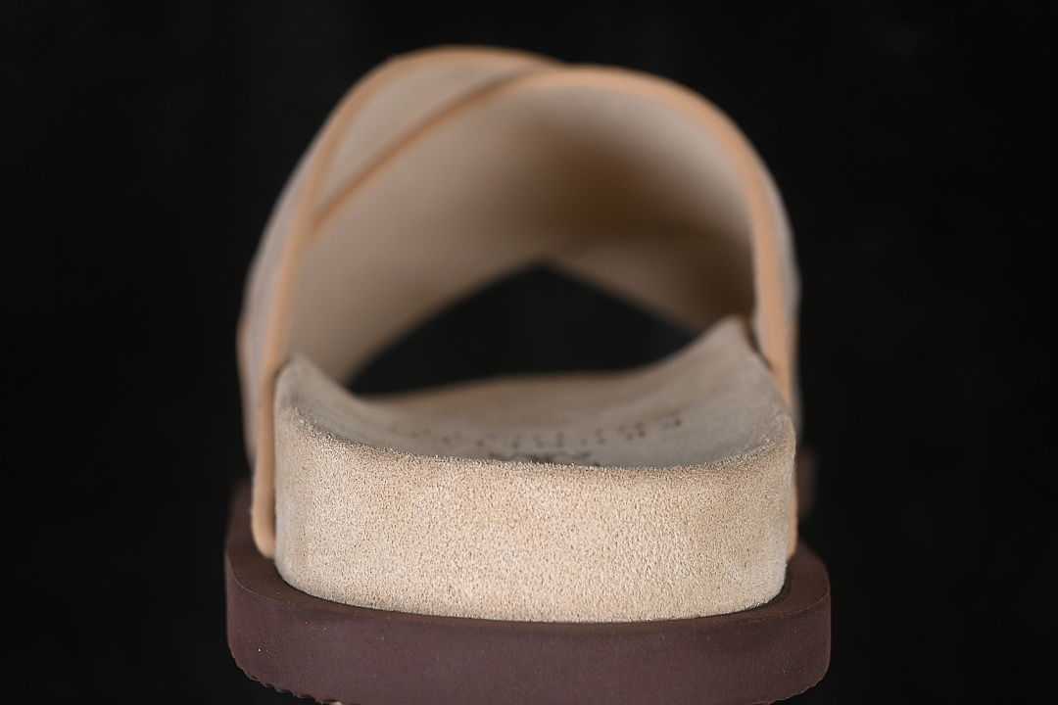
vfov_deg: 18.2
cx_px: 529
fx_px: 2204
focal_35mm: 75
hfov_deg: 27.0
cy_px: 352
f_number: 7.1
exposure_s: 1/80
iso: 160
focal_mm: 50
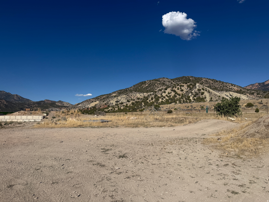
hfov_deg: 71.6
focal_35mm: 24
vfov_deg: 56.8
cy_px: 101
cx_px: 134
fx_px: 187
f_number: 1.78
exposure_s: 1/10309
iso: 80
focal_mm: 6.76
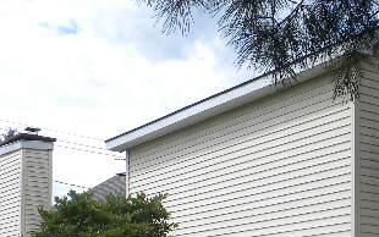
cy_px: 272
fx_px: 837
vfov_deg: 15.6
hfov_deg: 25.2
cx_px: 282
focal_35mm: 81
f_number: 10
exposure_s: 1/81
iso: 64
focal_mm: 6.6
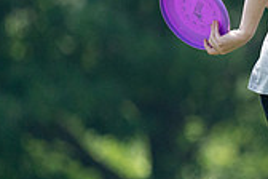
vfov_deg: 0.8
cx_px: 440
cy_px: 78
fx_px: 12476
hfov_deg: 1.2
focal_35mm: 1676
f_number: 6.3
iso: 2500
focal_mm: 485
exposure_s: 1/4000
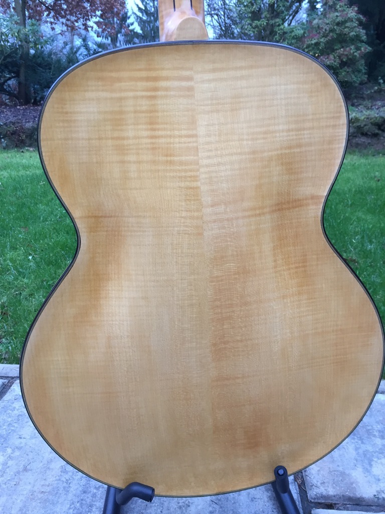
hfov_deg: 48.2
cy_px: 257
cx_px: 192
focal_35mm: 29
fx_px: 430
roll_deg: -0.8
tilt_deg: -19.5
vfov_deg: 61.7
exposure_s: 1/33
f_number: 2.2
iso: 80
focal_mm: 4.15
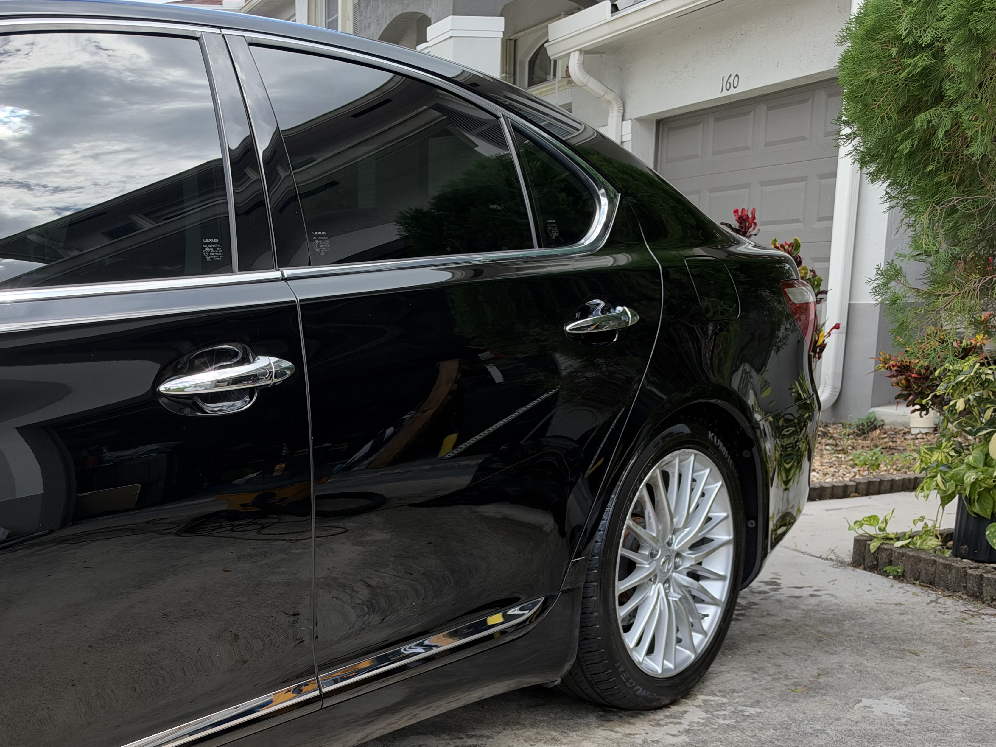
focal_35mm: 41
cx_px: 231
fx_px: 1180
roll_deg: +1.4
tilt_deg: -14.5
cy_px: 614
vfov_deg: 33.9
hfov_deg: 44.0
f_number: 1.8
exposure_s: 1/855
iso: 64
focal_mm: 6.93
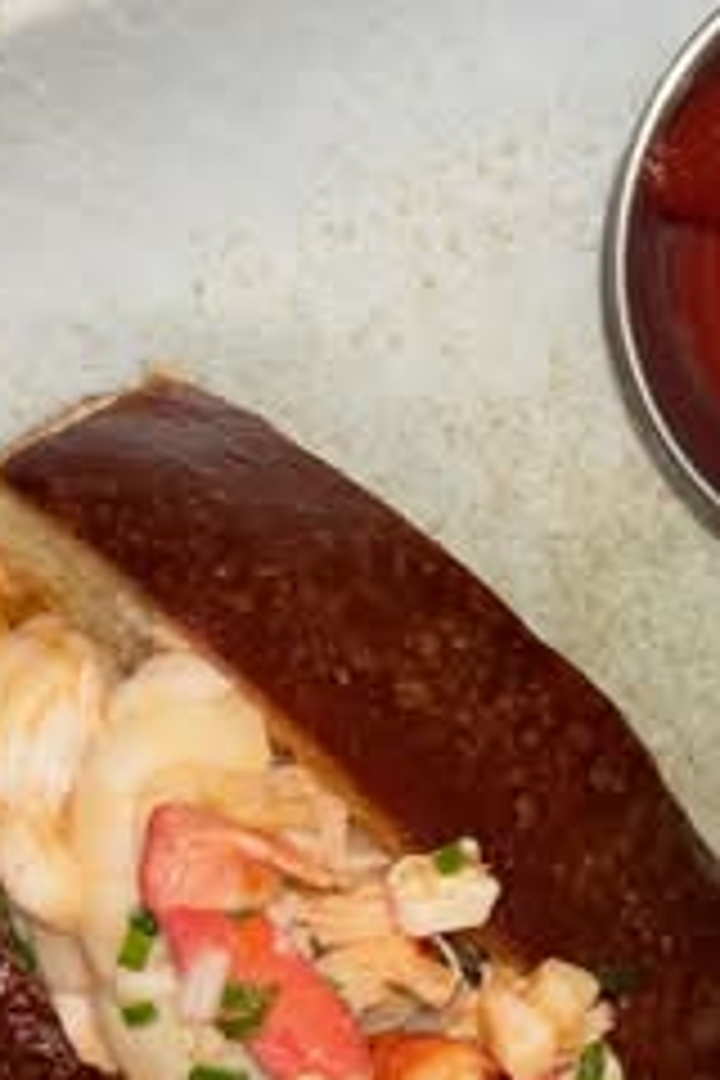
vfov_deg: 29.7
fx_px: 1980
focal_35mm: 66
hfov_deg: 18.9
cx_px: 968
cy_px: 882
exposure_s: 1/217
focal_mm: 5.96
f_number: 1.6
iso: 32
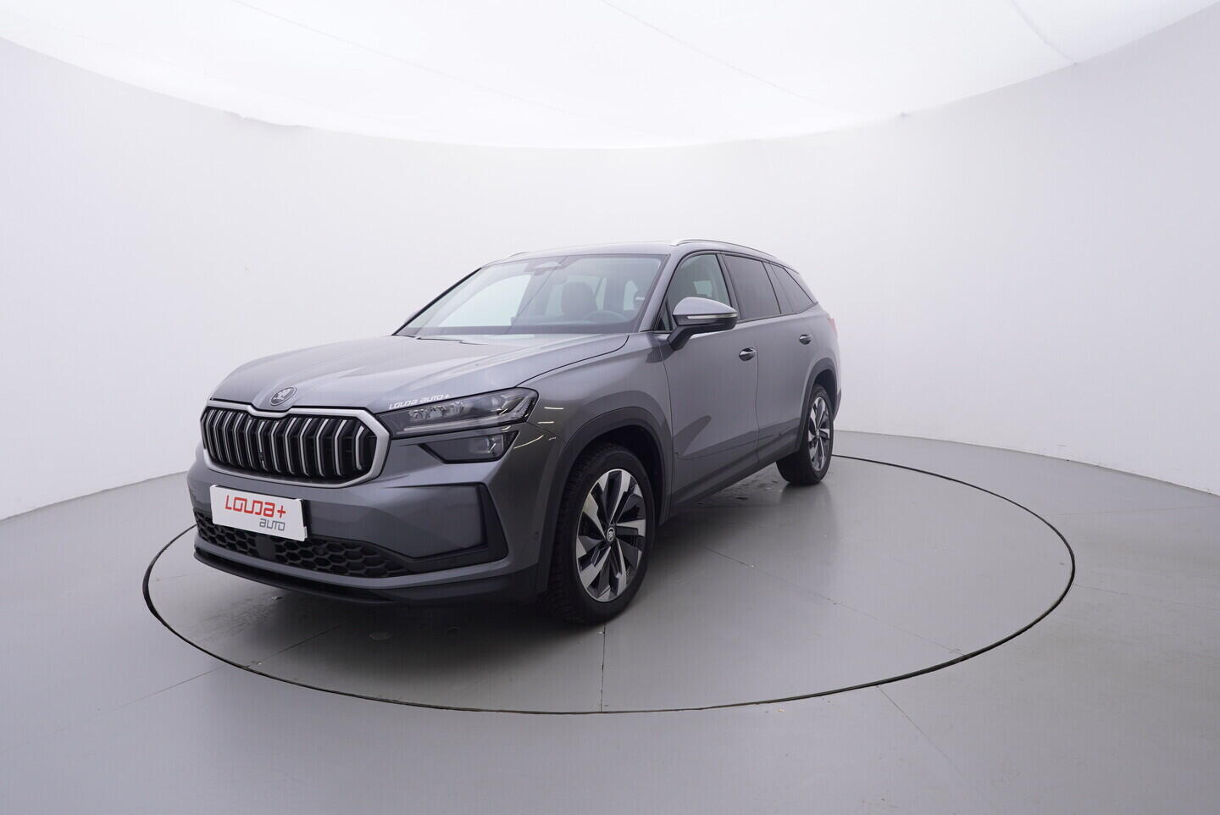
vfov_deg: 56.2
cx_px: 610
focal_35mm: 22
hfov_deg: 77.3
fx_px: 763
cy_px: 408
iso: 200
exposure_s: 1/80
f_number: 5
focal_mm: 15
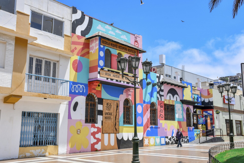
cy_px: 82
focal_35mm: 39
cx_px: 122
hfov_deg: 49.6
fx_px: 264
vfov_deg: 34.2
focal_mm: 26
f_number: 14
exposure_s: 1/200
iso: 200
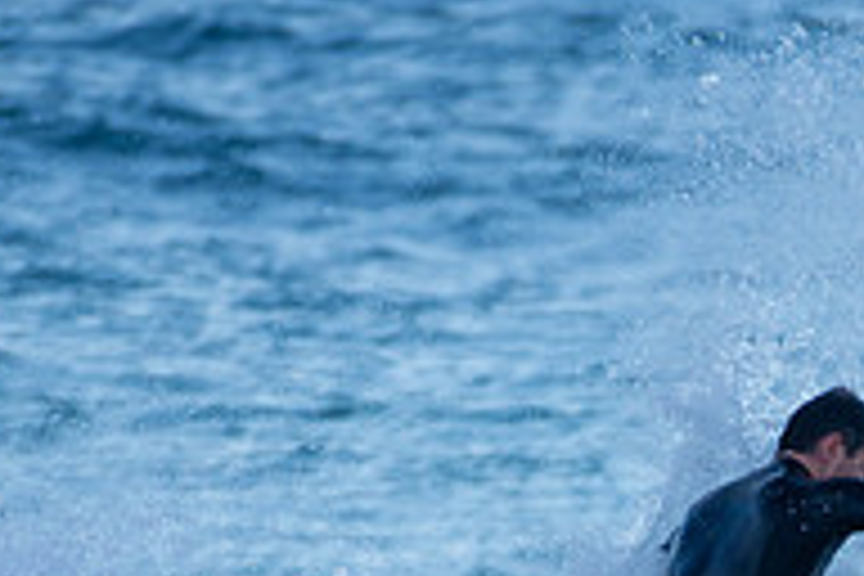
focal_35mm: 2264
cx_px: 1202
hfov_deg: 0.9
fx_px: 54332
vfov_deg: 0.6
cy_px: 862
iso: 250
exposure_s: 1/640
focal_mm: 500
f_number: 5.6
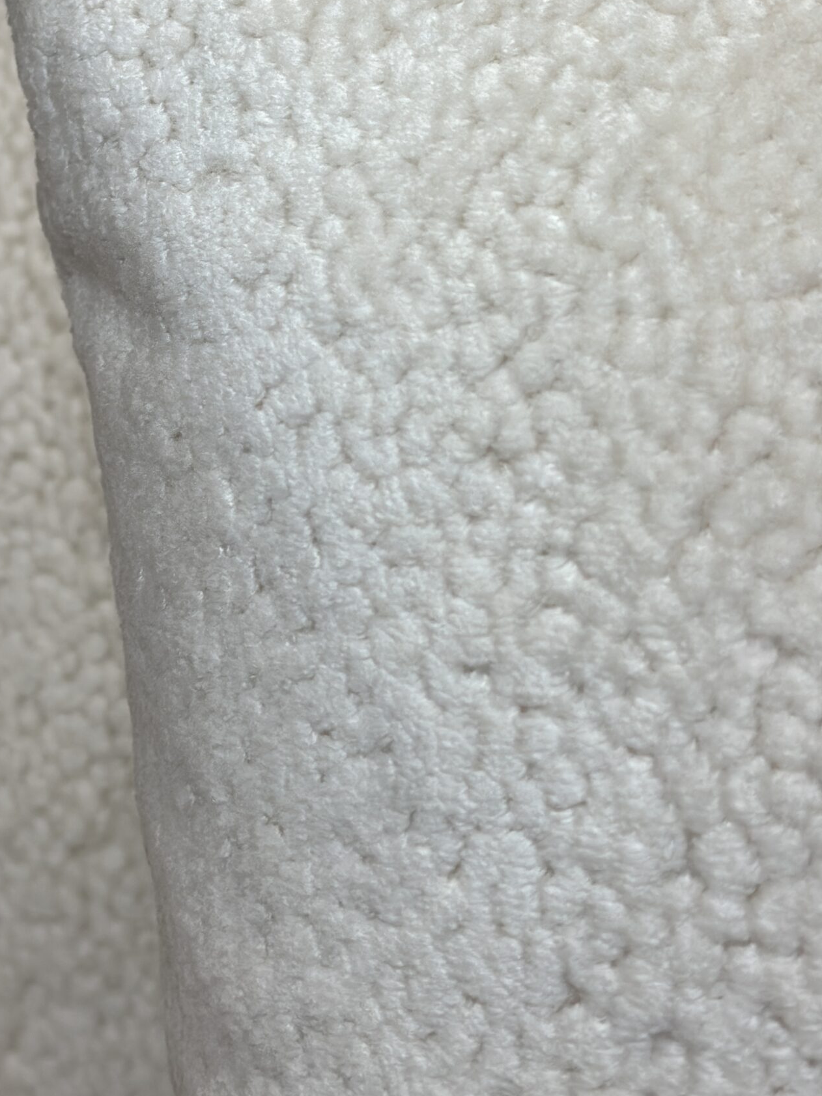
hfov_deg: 20.1
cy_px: 402
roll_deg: +1.0
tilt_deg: -15.8
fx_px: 2312
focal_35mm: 73
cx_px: 244
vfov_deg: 26.6
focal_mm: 6.86
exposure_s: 1/574
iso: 80
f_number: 1.78
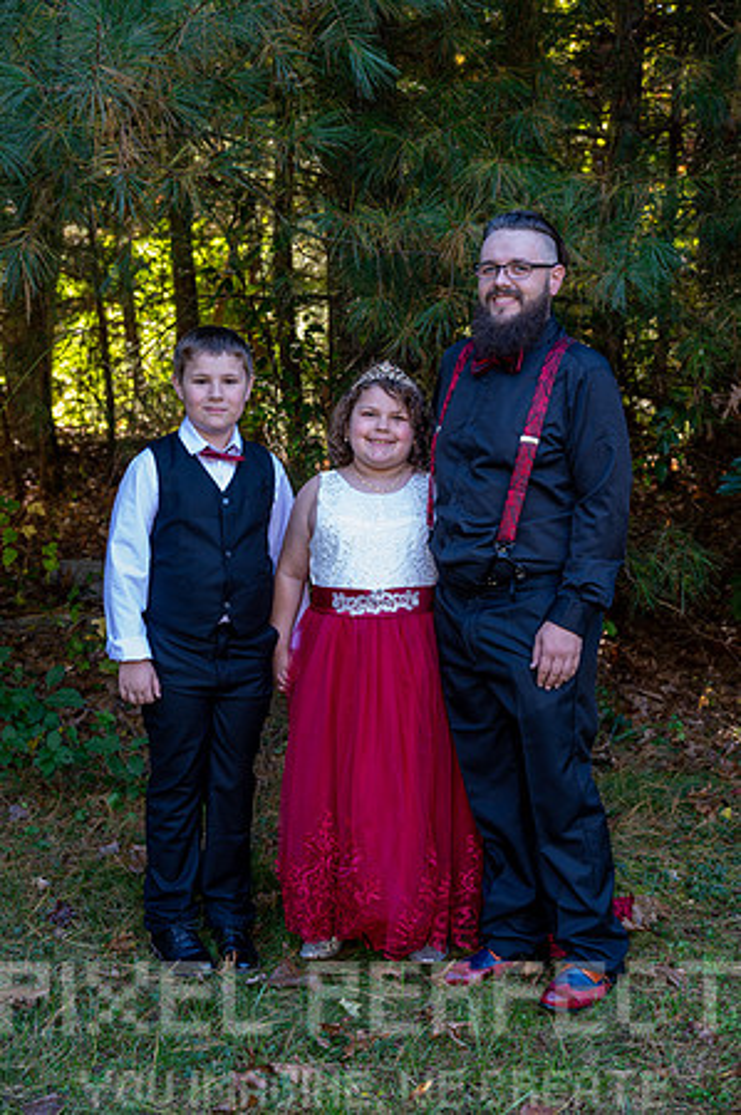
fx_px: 1949
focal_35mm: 63
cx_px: 370
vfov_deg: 31.9
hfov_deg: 21.5
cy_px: 558
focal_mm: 63
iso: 640
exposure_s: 1/60
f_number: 6
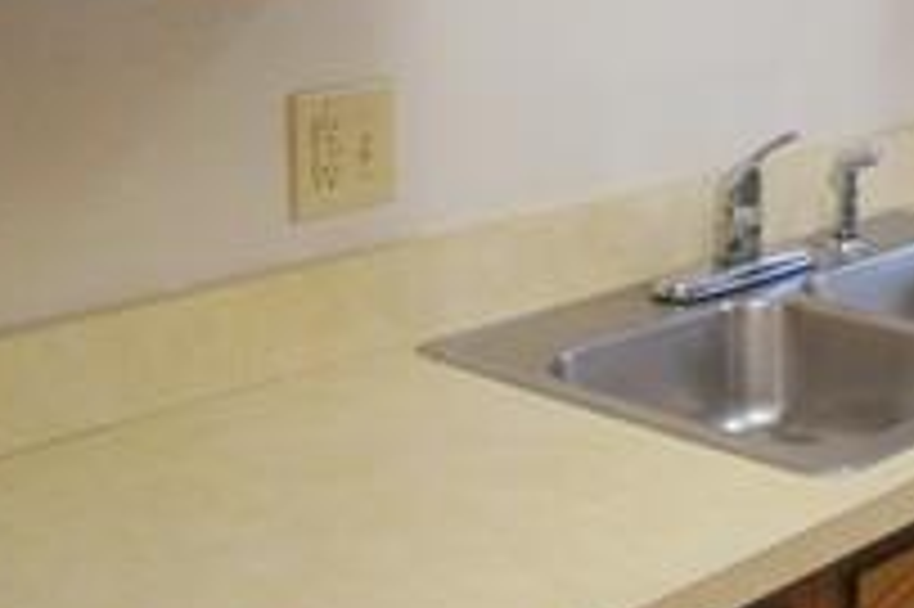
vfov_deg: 17.6
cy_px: -95
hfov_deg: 26.3
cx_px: 851
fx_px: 1877
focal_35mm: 74
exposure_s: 1/160
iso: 1600
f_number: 3.5
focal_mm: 20
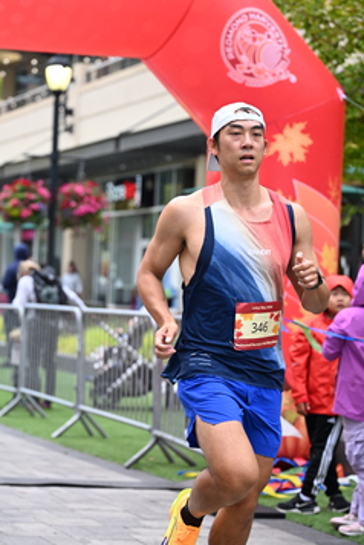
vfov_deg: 18.9
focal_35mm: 108
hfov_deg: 12.7
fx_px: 1635
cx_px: 131
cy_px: 256
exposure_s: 1/2000
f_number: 2.8
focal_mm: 70
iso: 1250
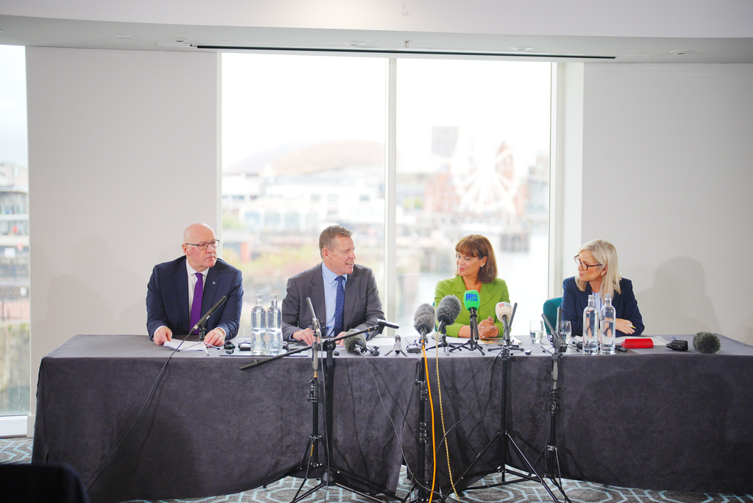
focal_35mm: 50
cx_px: 376
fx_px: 1046
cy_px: 252
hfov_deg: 39.6
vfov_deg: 27.0
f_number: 1.3
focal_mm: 50
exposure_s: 1/1000
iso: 250
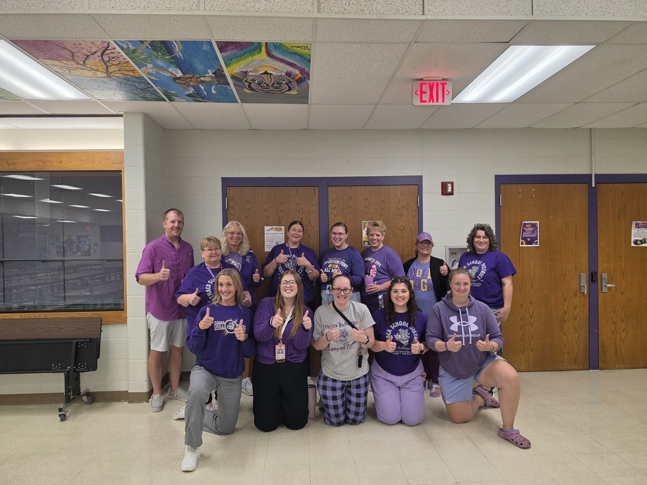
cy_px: 242
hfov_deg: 73.9
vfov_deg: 58.9
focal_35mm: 23
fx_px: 430
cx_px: 324
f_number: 1.4
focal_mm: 6.5
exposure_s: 1/120
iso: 80
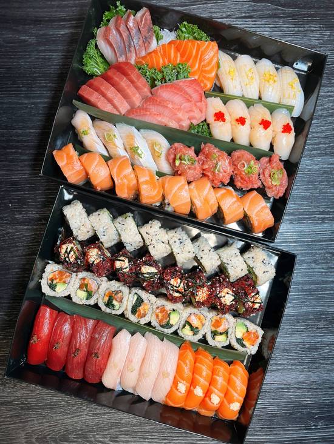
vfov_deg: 67.3
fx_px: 334
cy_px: 222
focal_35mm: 26
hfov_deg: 53.1
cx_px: 167
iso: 80
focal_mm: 5.7
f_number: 1.5
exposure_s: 1/60
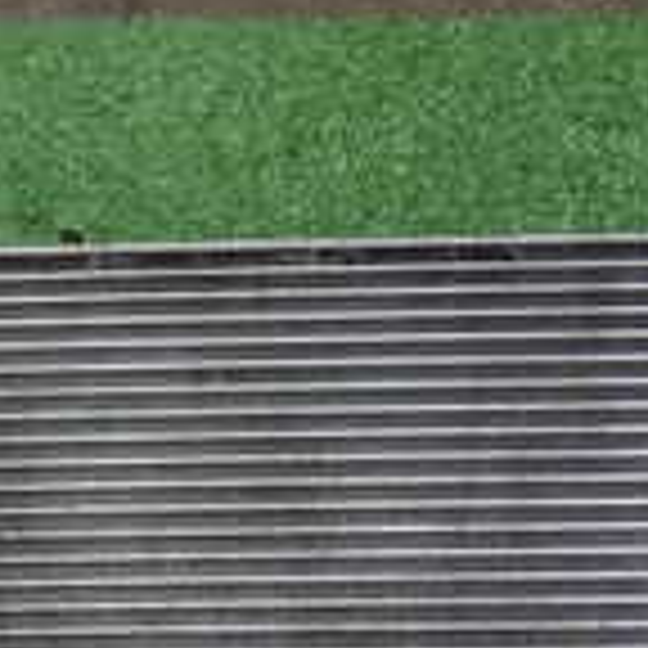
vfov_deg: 11.2
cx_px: 256
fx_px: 3198
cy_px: 878
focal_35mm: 151
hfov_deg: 11.6
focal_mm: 7.31
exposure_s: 1/40
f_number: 2.8
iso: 320
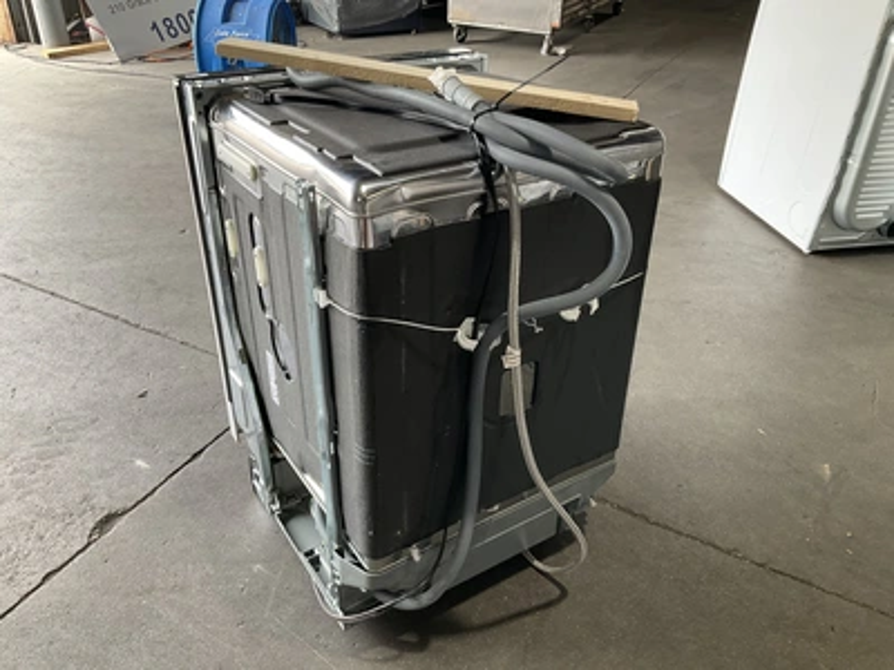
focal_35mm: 29
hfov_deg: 61.7
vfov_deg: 48.2
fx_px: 749
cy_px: 335
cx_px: 447
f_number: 1.8
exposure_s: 1/122
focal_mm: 3
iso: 64
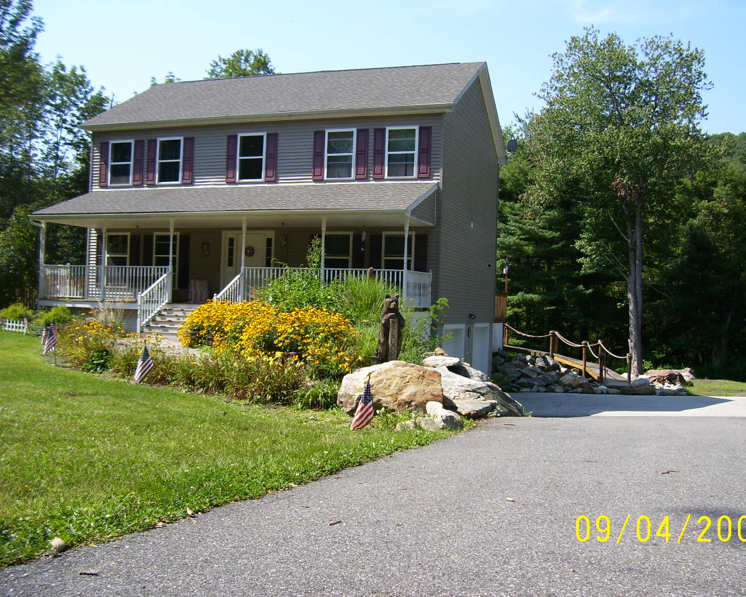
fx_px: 795
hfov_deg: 50.3
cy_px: 301
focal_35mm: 36
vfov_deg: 41.2
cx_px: 385
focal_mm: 5.6
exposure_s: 1/1000
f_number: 2.7
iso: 80
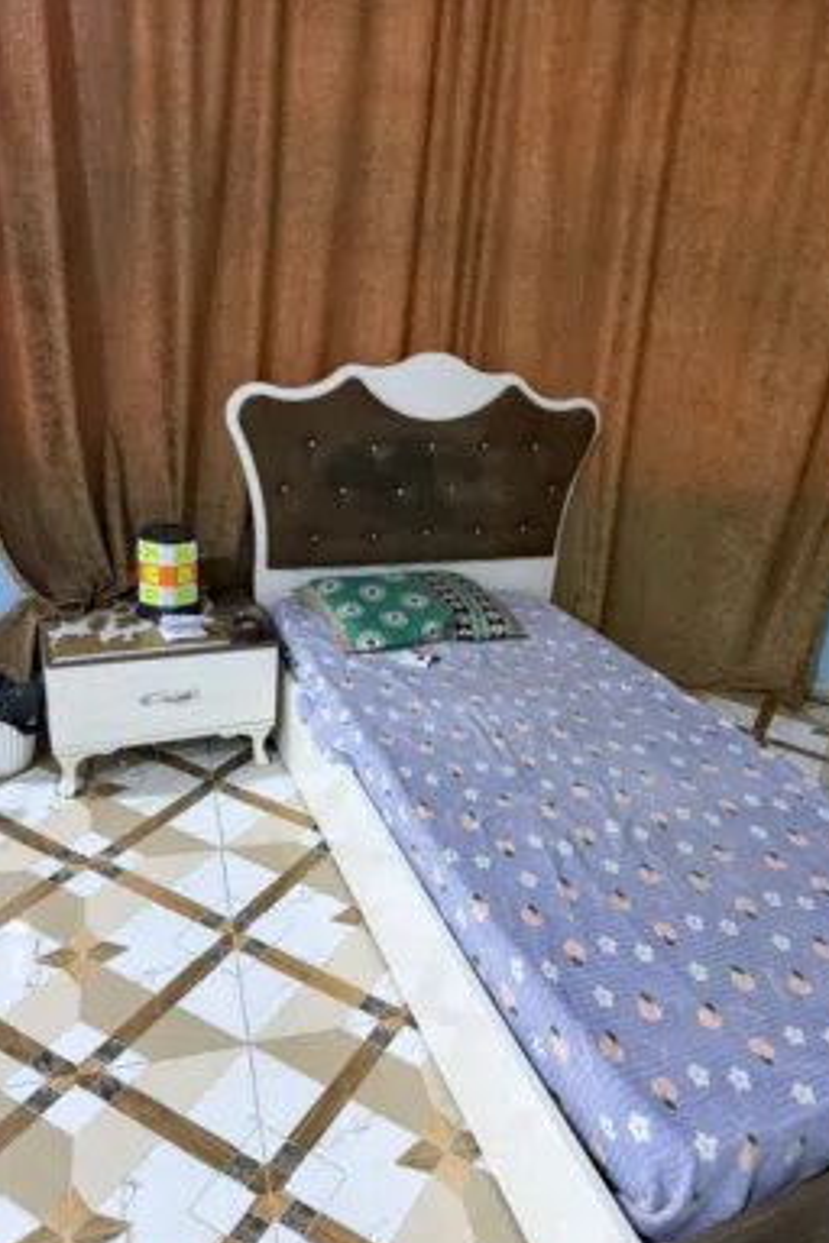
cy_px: 638
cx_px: 483
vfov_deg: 69.4
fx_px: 898
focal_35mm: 26
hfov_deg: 49.3
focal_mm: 6.76
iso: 500
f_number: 1.78
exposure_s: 1/50
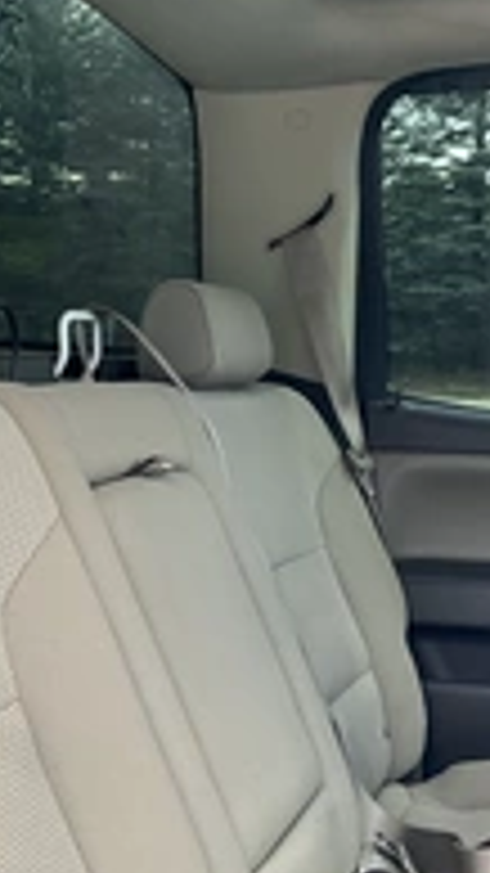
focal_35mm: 65
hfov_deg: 18.5
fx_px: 1503
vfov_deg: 32.3
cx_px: 225
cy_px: 500
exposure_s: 1/122
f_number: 1.8
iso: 40
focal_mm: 3
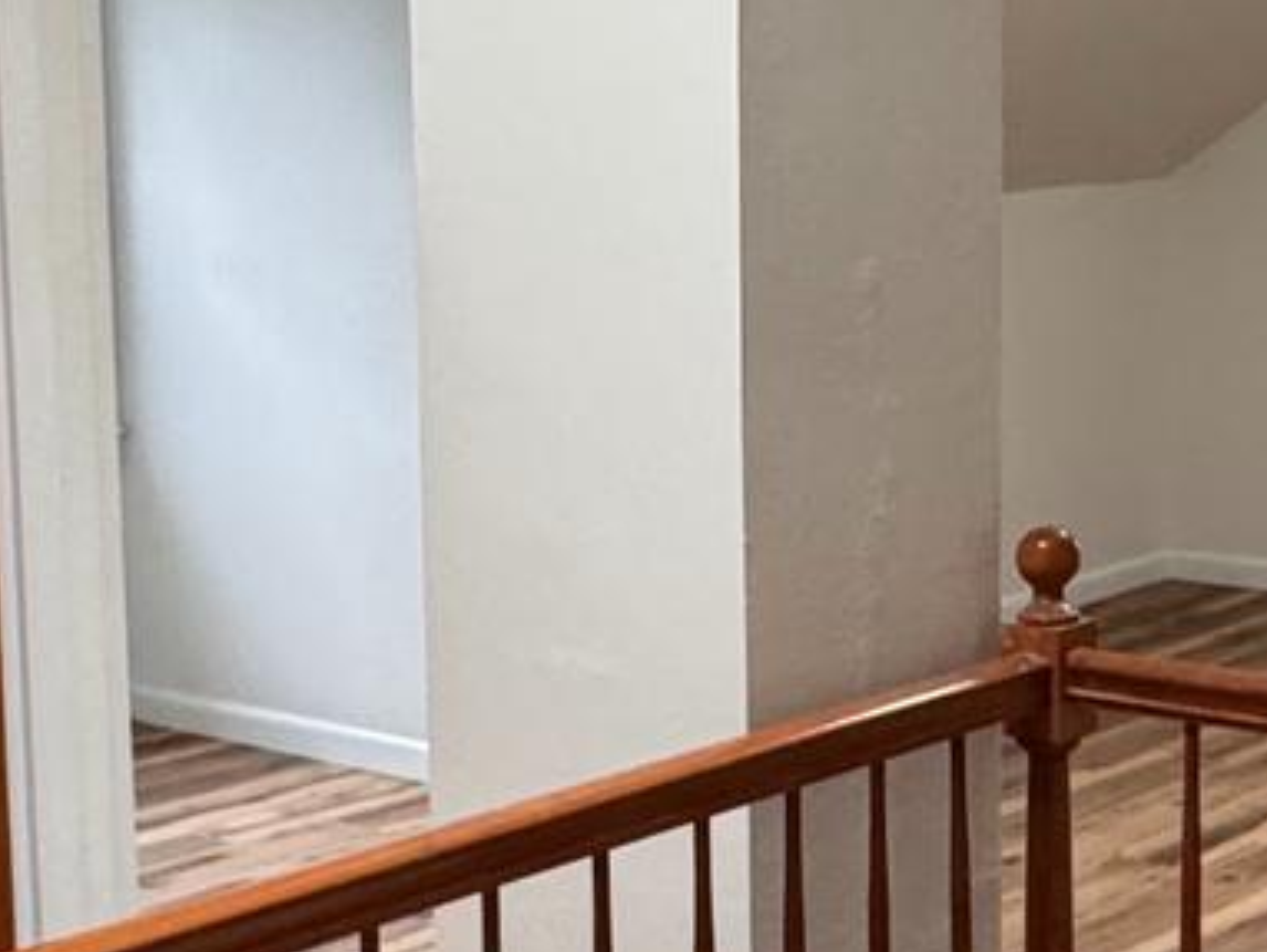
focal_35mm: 75
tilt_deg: -7.3
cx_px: 736
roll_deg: +1.0
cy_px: 468
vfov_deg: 19.7
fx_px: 2747
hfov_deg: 25.9
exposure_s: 1/60
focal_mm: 2.22
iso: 320
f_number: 2.2
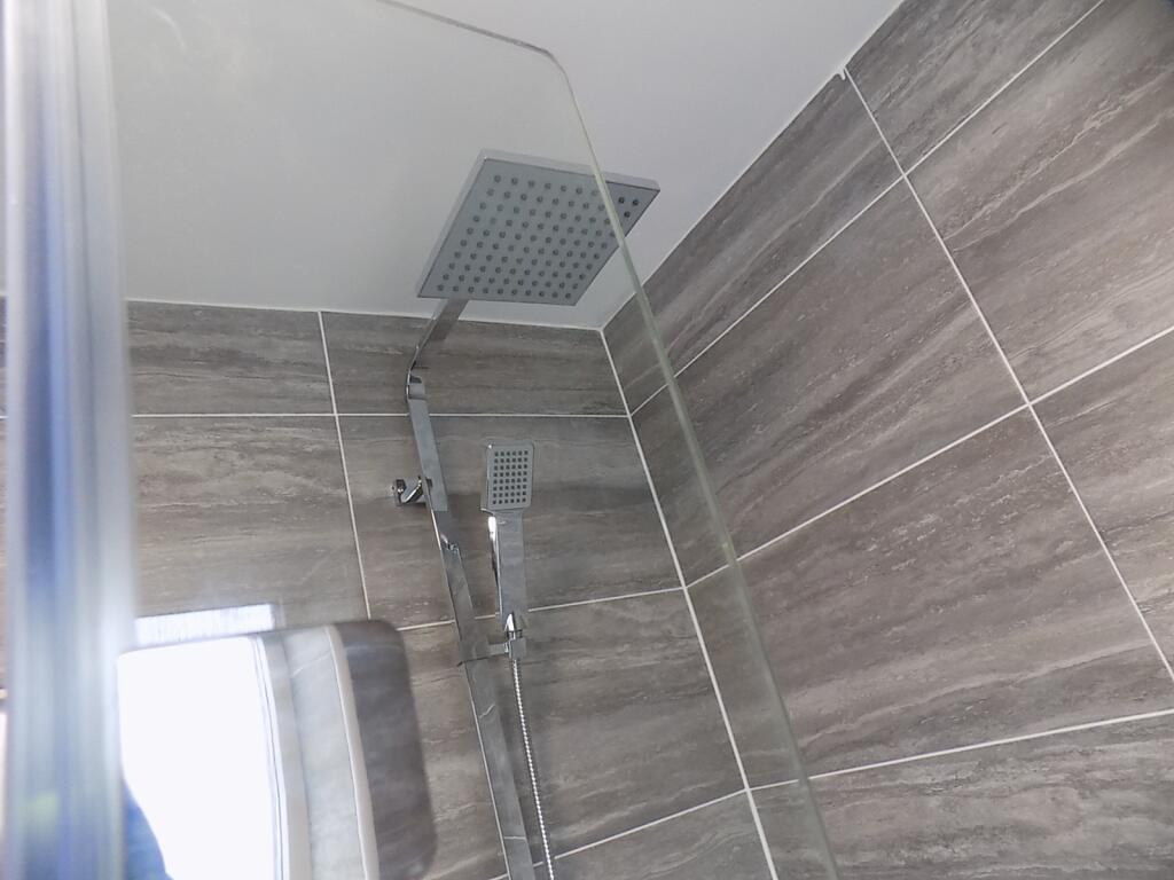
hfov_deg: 73.9
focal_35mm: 23
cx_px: 587
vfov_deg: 58.9
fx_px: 780
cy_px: 440
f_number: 3.1
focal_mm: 4
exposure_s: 1/30
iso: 250
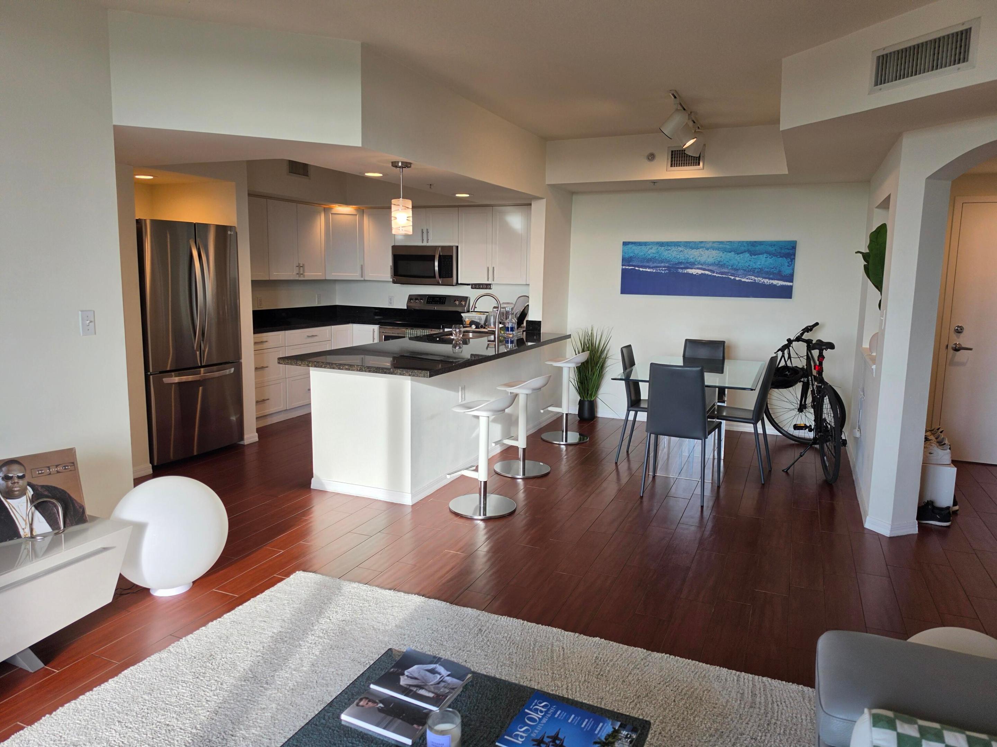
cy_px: 374
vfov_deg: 58.9
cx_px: 498
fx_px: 662
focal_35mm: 23
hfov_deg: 73.9
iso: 20
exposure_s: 1/120
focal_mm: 6.5
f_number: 1.4
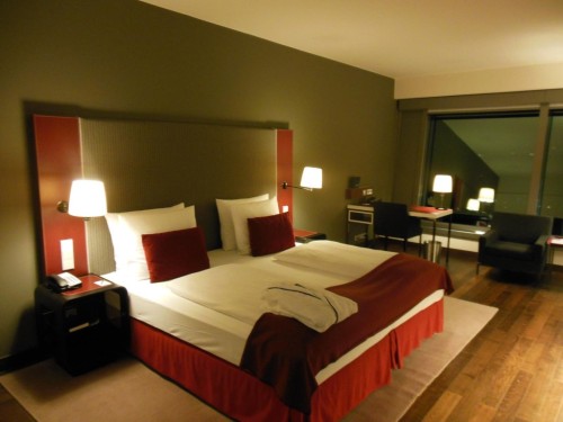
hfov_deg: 69.4
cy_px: 211
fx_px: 407
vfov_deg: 54.9
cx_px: 282
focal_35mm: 25
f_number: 3.2
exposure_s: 1/13
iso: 400
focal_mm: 4.5
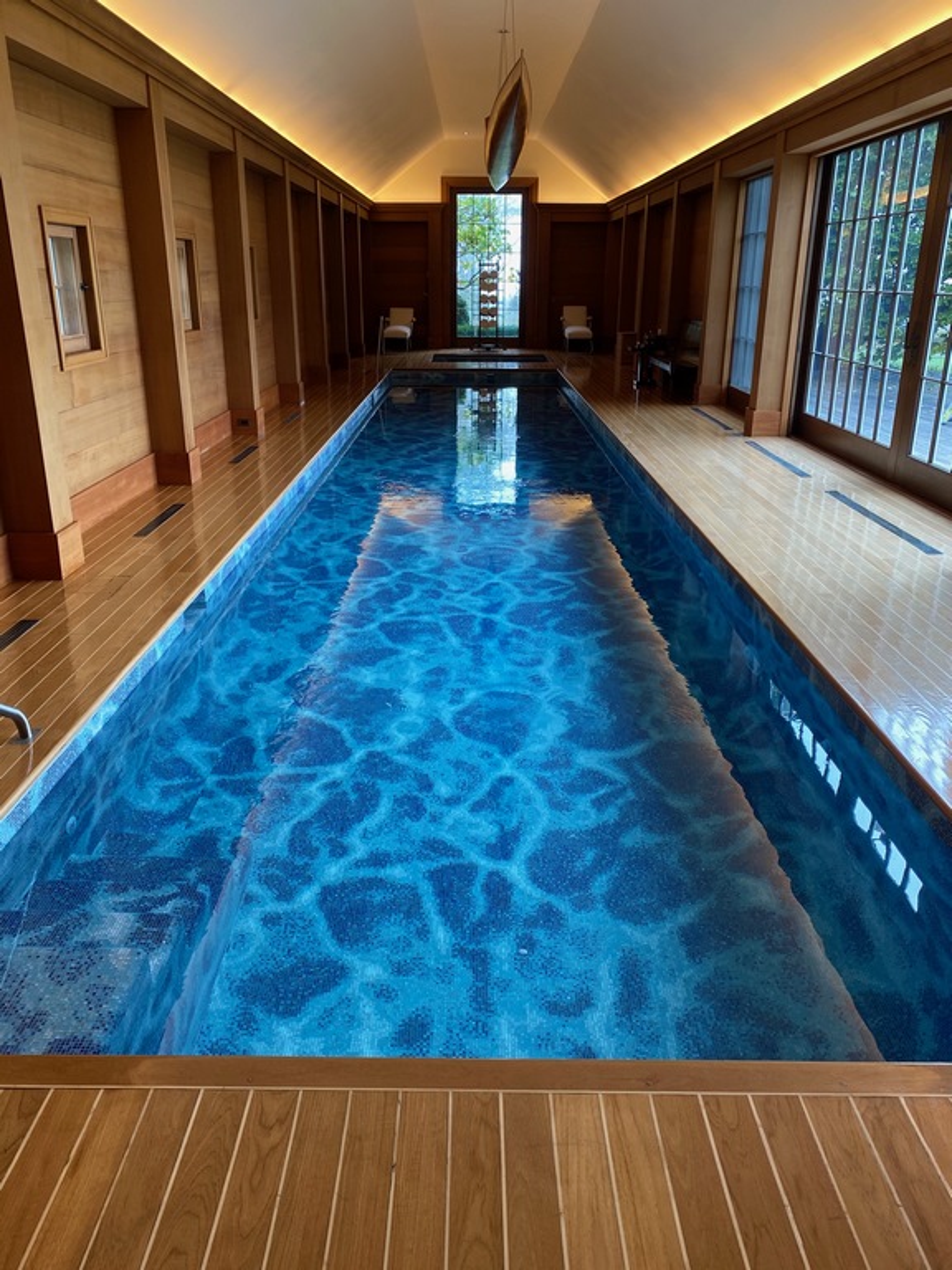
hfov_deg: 53.1
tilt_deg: -17.5
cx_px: 476
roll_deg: -0.3
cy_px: 635
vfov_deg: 67.3
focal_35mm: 26
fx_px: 953
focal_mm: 4.25
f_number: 1.8
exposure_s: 1/120
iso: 125
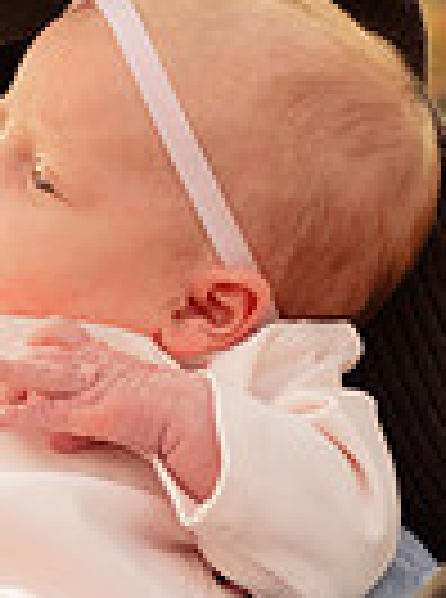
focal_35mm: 490
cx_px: -7
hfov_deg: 3.0
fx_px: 8459
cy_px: 103
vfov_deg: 4.1
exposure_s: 1/500
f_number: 4
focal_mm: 100
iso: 320
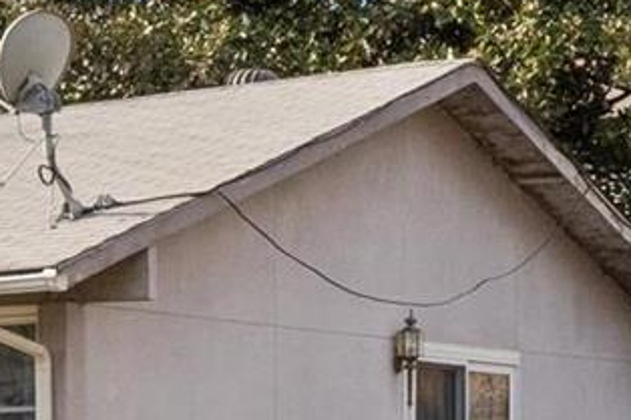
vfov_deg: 8.8
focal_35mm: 153
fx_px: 2680
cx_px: -440
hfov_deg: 12.5
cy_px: 529
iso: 640
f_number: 10
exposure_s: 1/800
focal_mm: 15
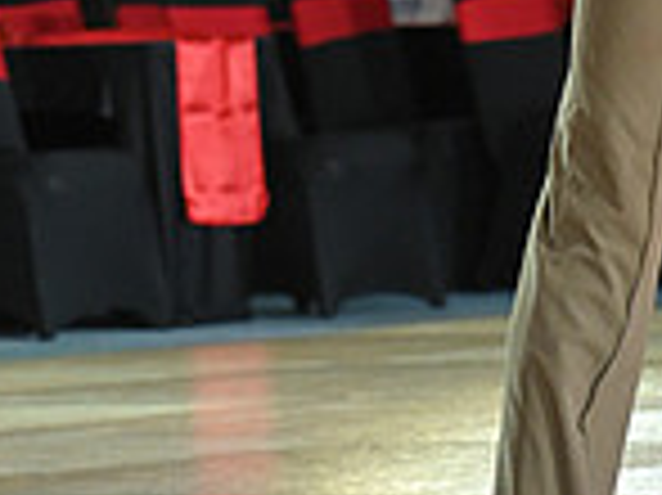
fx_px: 8713
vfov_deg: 3.2
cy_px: -648
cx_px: 705
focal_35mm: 456
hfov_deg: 4.3
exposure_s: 1/250
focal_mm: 120
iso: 2000
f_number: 4
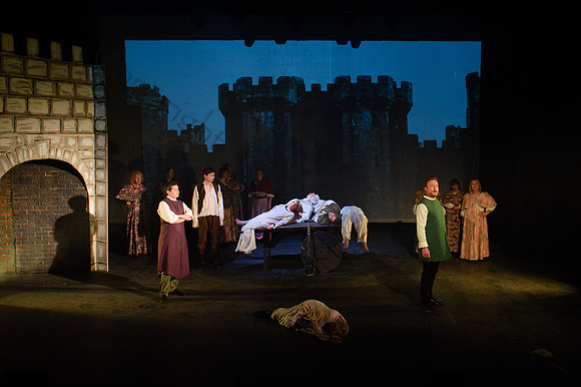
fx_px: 608
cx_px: 349
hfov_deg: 50.7
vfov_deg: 35.2
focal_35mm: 38
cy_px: 164
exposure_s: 1/60
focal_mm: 24
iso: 1000
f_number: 3.5
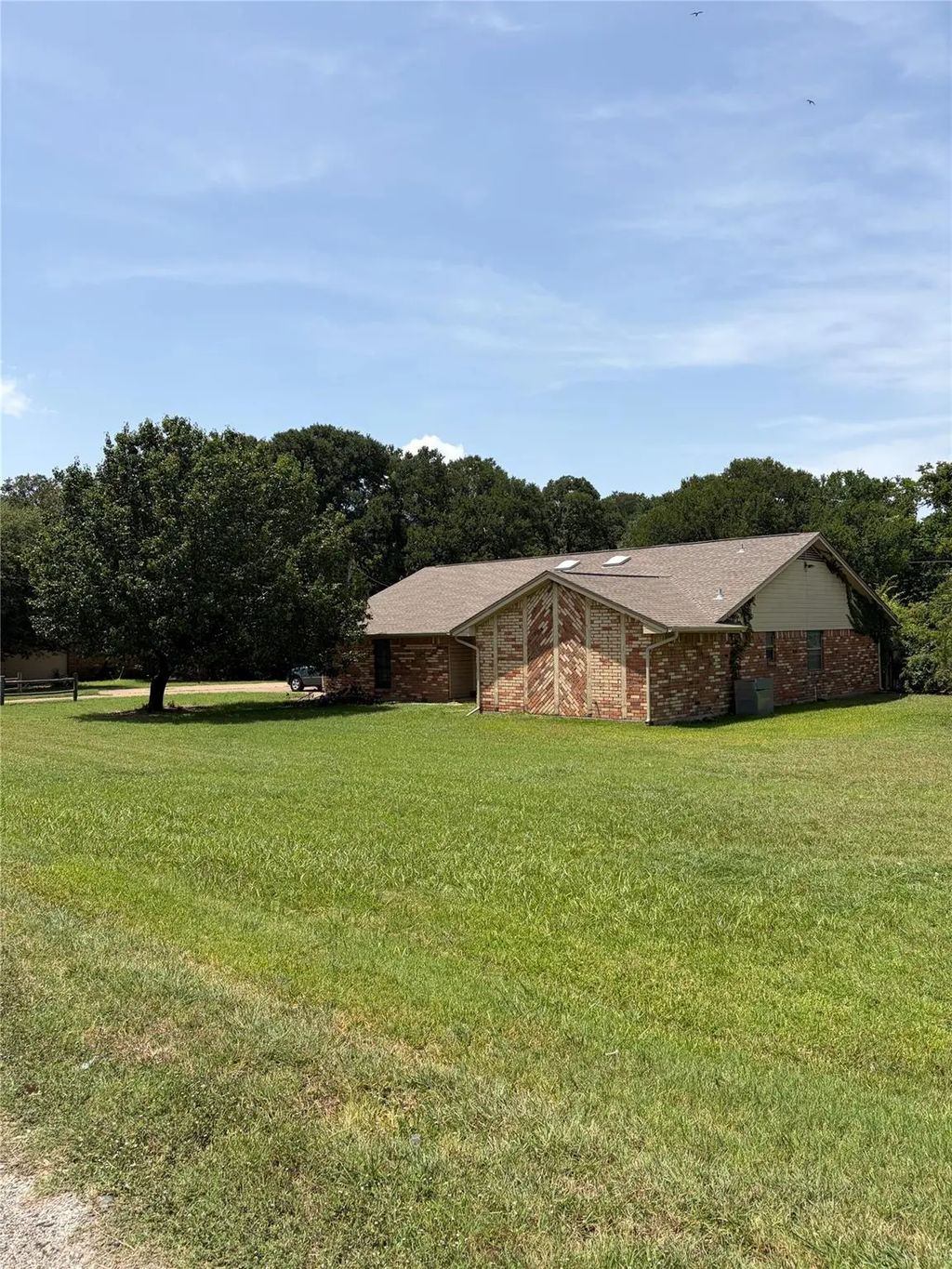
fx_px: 953
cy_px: 634
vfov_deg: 67.3
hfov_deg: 53.1
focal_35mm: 26
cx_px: 476
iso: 64
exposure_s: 1/4950
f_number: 1.6
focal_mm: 5.96
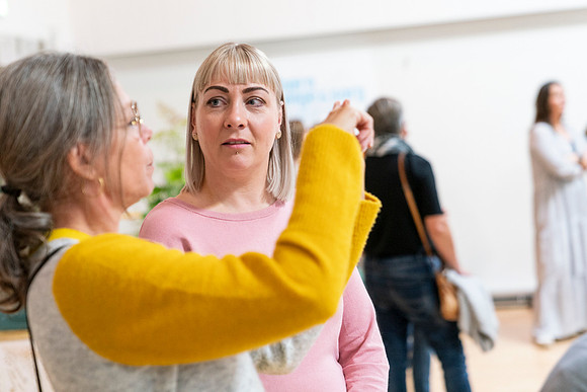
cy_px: 196
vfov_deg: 18.4
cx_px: 294
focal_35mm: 74
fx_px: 1212
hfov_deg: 27.2
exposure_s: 1/160
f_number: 2.8
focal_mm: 70
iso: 2500
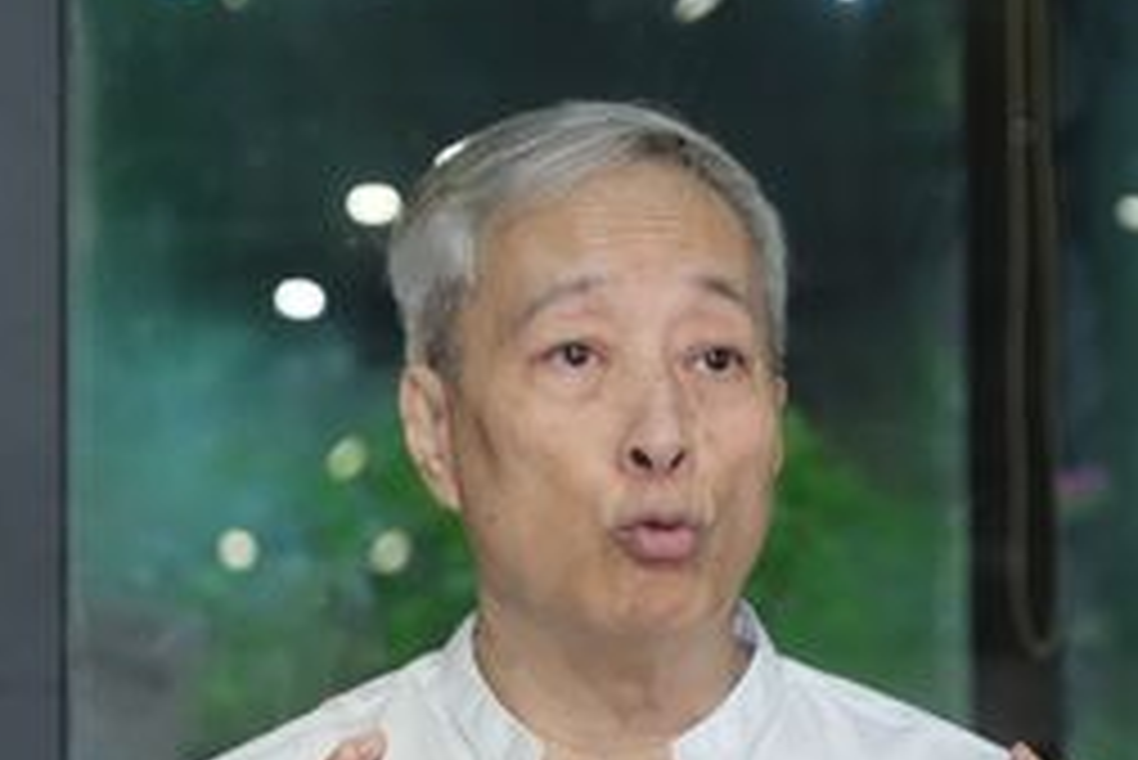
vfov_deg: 10.5
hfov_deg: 15.6
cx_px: 571
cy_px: 551
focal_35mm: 131
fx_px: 4143
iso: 3200
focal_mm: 55
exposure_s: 1/160
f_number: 2.8
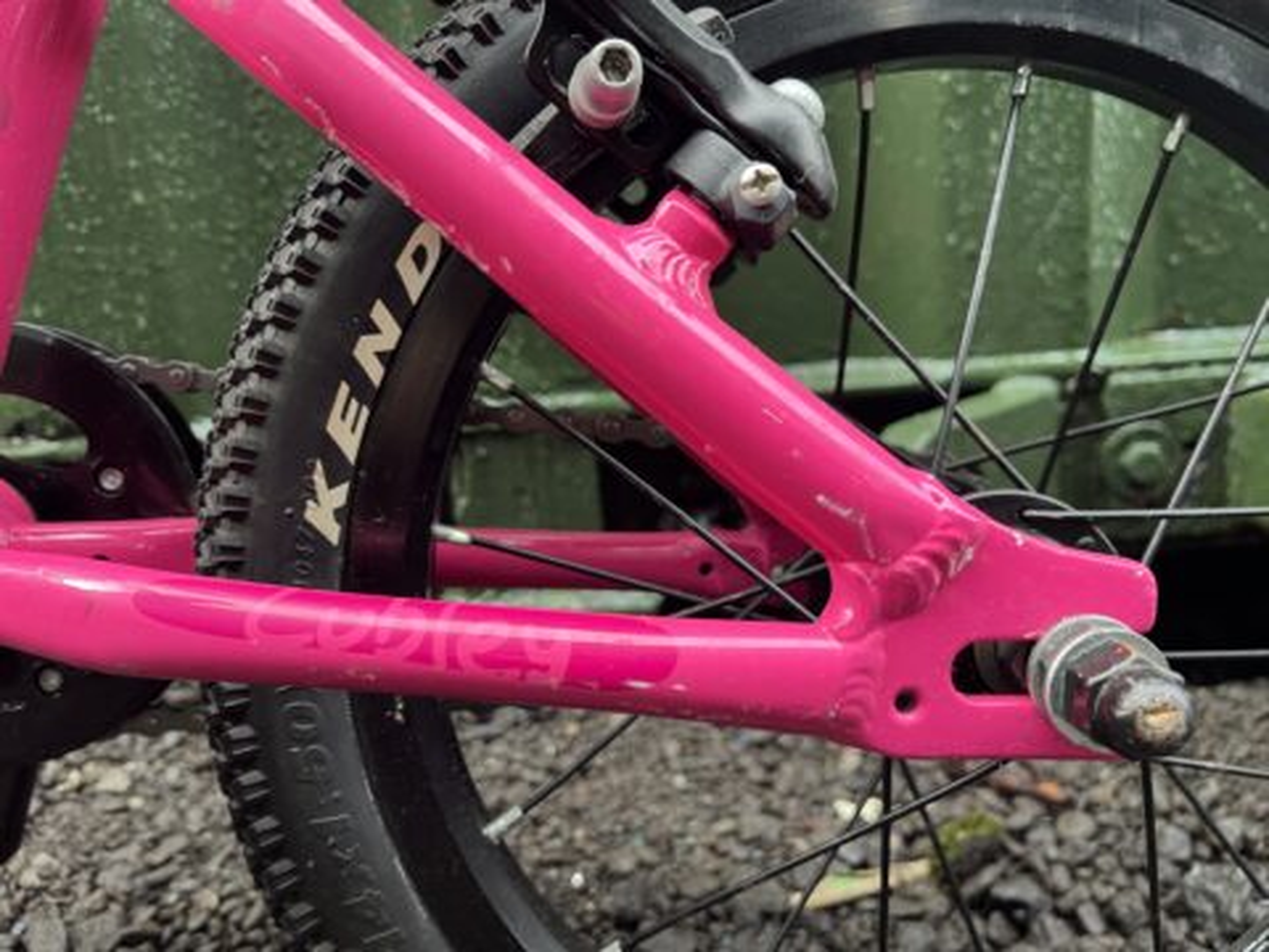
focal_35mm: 26
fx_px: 953
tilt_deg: -13.0
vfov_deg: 53.1
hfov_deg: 67.3
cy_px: 476
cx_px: 634
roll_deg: +5.3
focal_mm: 5.1
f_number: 1.6
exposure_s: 1/83
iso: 125
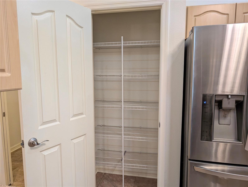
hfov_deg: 71.5
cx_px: 124
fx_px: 172
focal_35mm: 24
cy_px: 94
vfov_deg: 56.9
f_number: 1.68
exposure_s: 1/120
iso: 208
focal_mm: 6.9
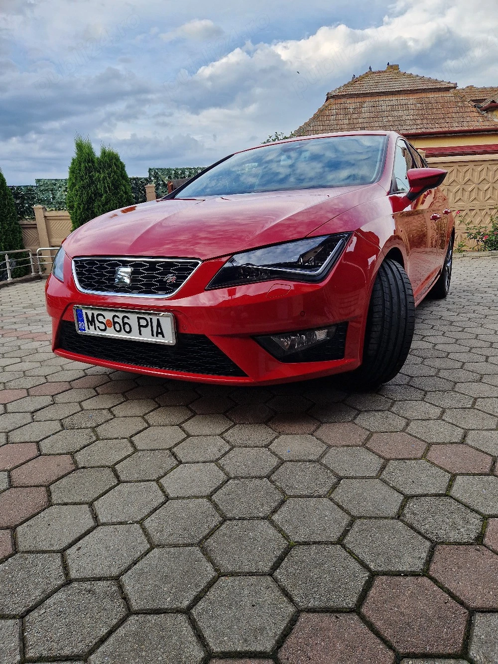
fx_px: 441
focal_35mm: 23
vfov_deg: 73.9
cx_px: 249
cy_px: 332
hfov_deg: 58.9
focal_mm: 5.4
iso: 50
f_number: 1.8
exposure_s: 1/435
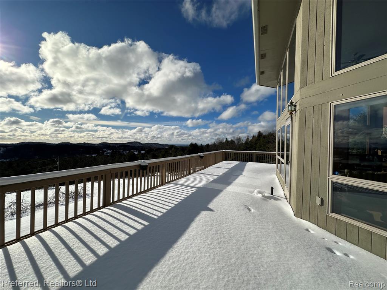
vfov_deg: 85.7
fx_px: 157
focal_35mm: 14
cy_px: 145
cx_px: 194
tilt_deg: +0.1
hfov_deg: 102.1
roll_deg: -1.0
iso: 50
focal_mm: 2.22
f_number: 2.2
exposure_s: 1/6494
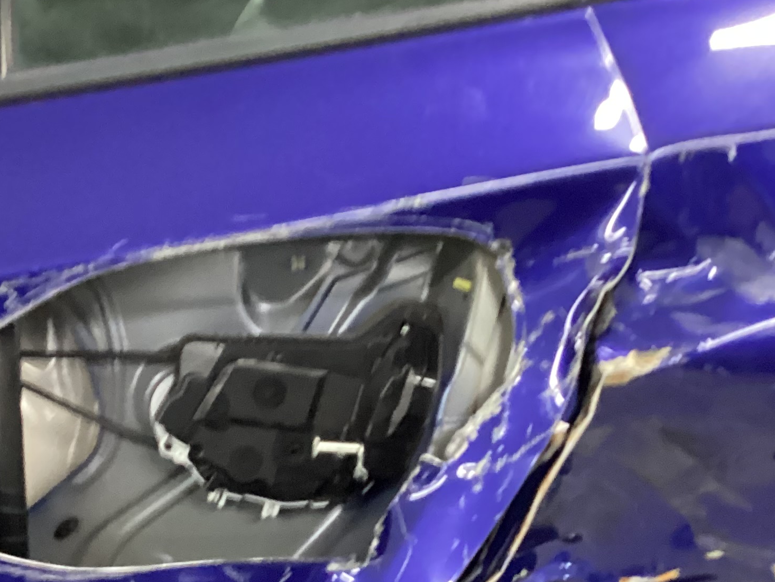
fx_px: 1545
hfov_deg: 28.2
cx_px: 413
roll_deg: +1.1
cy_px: 507
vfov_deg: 20.9
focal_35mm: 69
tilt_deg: -23.4
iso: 640
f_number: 2.4
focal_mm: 3.3
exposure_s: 1/24
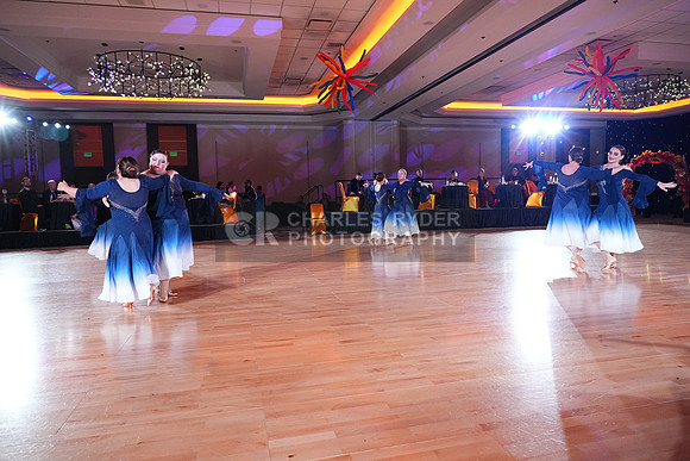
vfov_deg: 53.2
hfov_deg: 73.7
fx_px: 460
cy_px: 230
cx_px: 345
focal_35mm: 24
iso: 5000
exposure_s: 1/400
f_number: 4.5
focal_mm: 24
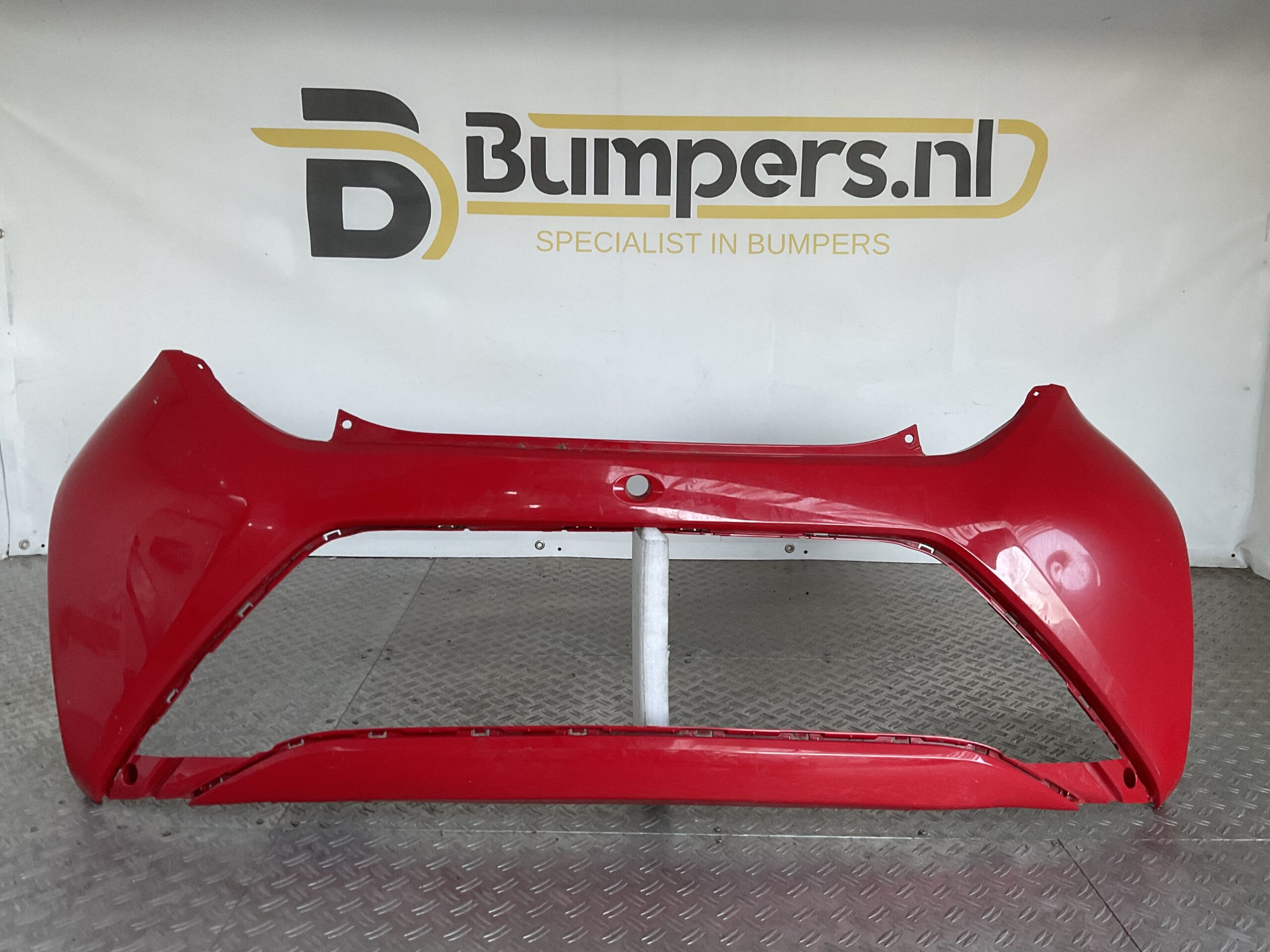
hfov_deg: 61.7
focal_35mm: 29
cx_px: 635
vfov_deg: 48.2
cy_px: 476
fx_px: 1064
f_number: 1.8
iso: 80
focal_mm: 3
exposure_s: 1/50
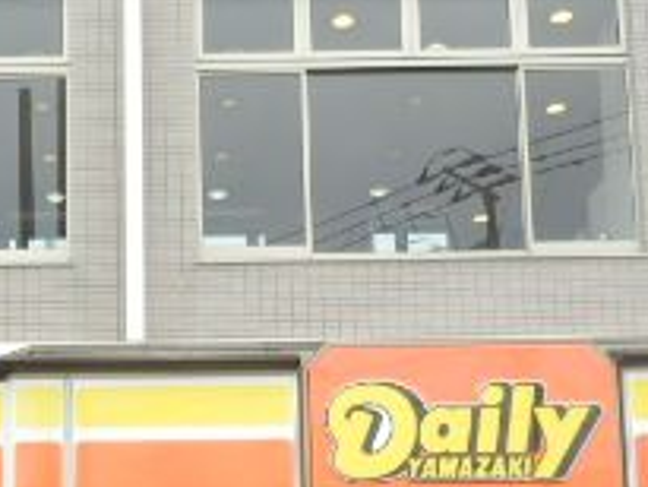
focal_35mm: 75
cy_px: 550
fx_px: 1405
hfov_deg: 25.5
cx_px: 117
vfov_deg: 18.8
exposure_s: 1/125
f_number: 3
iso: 80
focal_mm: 4.2
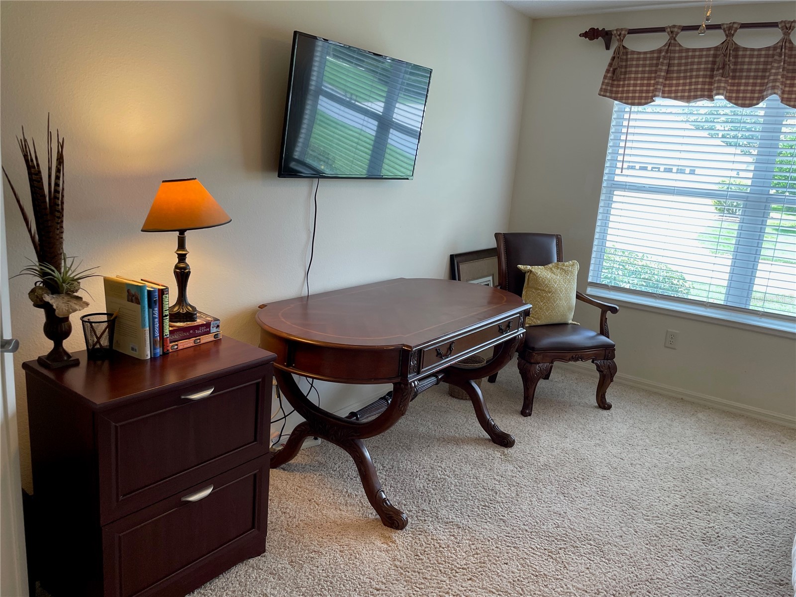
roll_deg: -3.6
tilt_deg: -11.9
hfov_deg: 67.3
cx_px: 398
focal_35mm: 26
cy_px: 298
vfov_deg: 53.1
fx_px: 598
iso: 100
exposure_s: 1/120
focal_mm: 4.2
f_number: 1.6
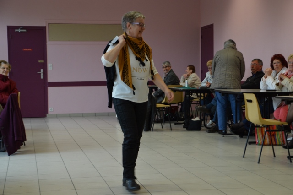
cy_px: 98
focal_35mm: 75
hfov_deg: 27.0
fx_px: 610
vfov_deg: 18.2
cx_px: 146
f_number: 5
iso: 400
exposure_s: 1/50
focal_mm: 50
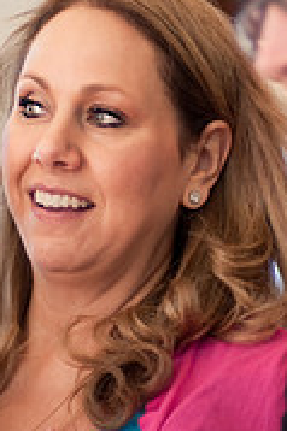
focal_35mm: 162
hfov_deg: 8.5
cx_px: 169
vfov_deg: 12.7
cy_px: 169
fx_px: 1941
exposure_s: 1/320
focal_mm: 50
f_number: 1.4
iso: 200
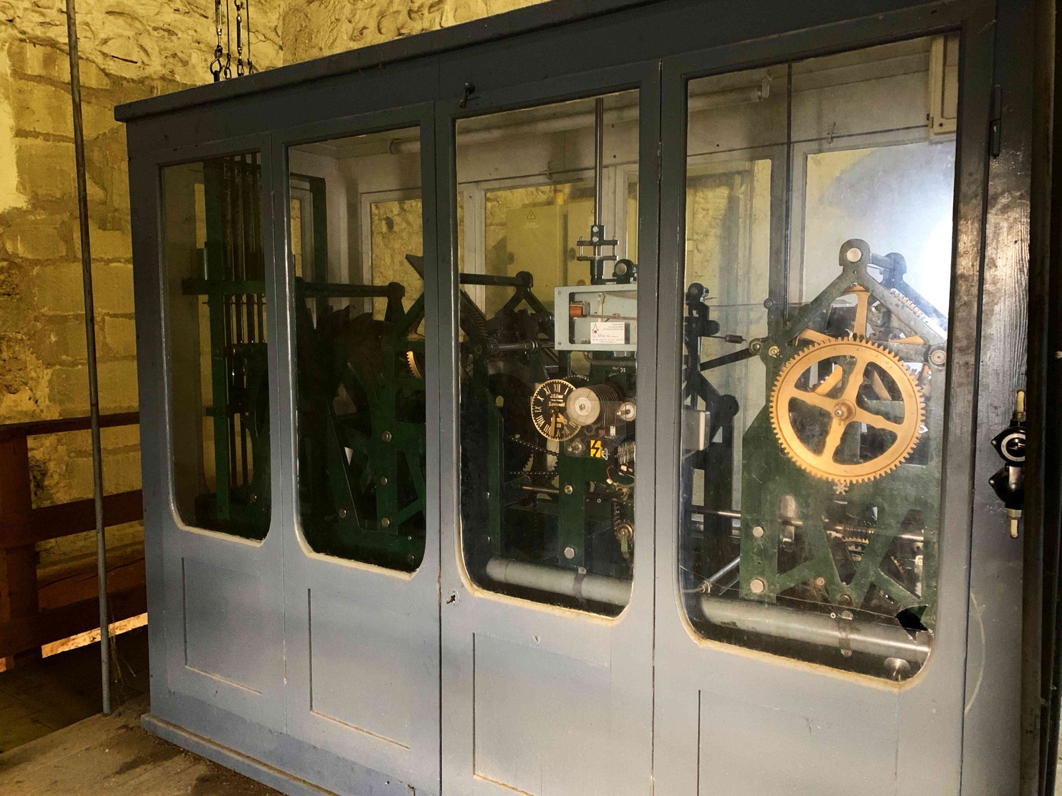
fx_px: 798
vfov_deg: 53.1
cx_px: 531
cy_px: 398
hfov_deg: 67.3
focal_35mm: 26
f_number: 1.8
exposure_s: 1/25
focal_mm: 4.25
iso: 640
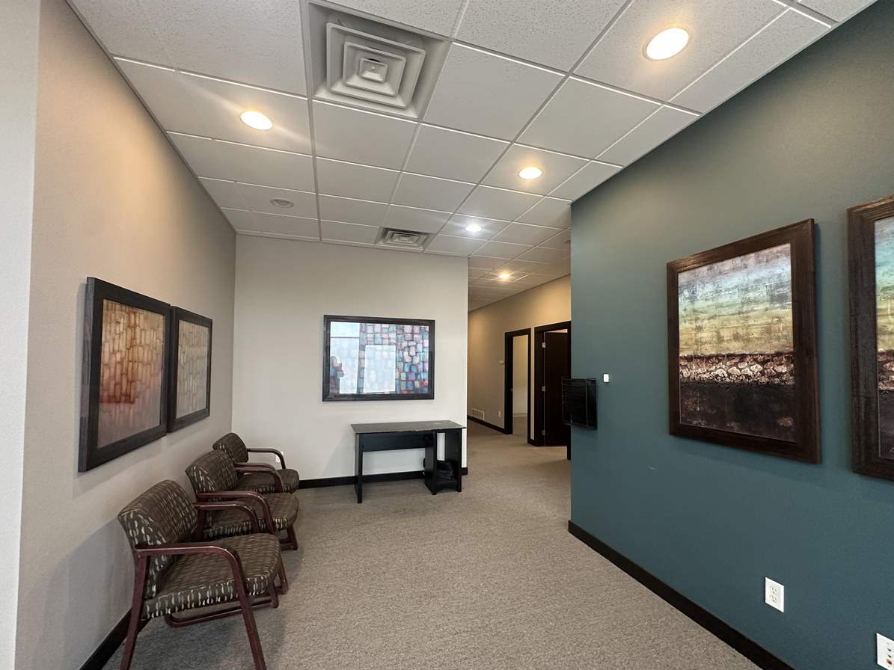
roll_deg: -1.4
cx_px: 461
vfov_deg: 81.6
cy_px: 356
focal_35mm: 15
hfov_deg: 98.1
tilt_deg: +1.3
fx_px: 387
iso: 320
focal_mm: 2.22
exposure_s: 1/60
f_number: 2.2
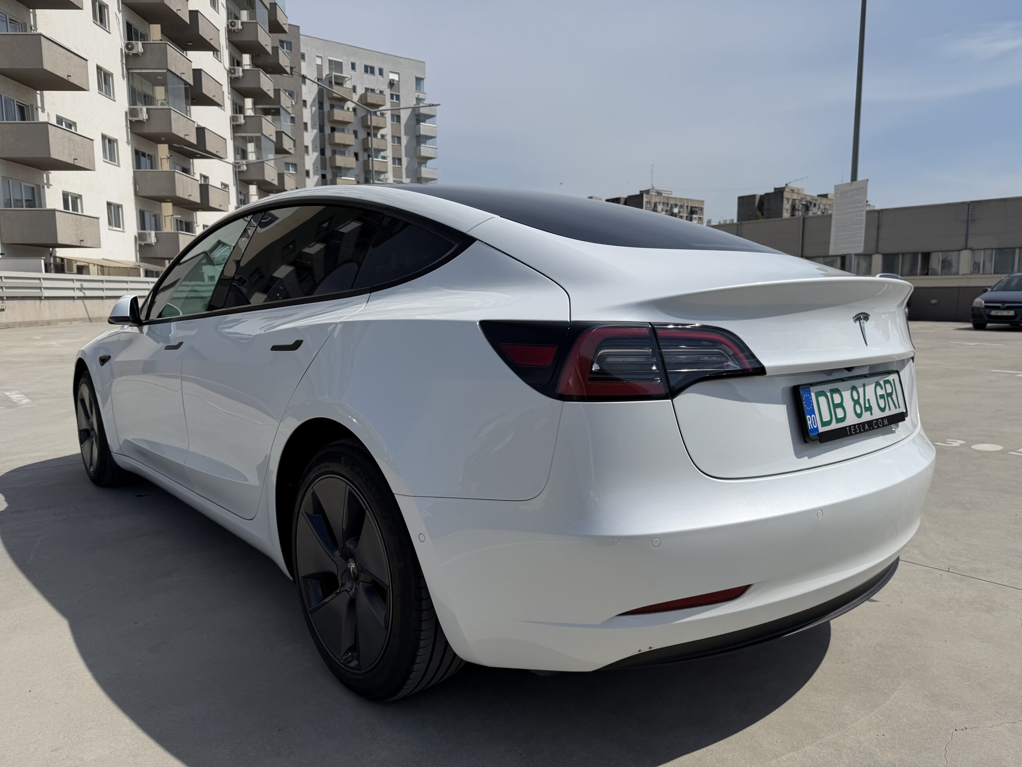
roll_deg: +0.2
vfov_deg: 56.8
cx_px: 511
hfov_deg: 71.6
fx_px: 709
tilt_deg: -8.5
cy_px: 384
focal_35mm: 24
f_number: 1.78
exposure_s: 1/10309
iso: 80
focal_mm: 6.76
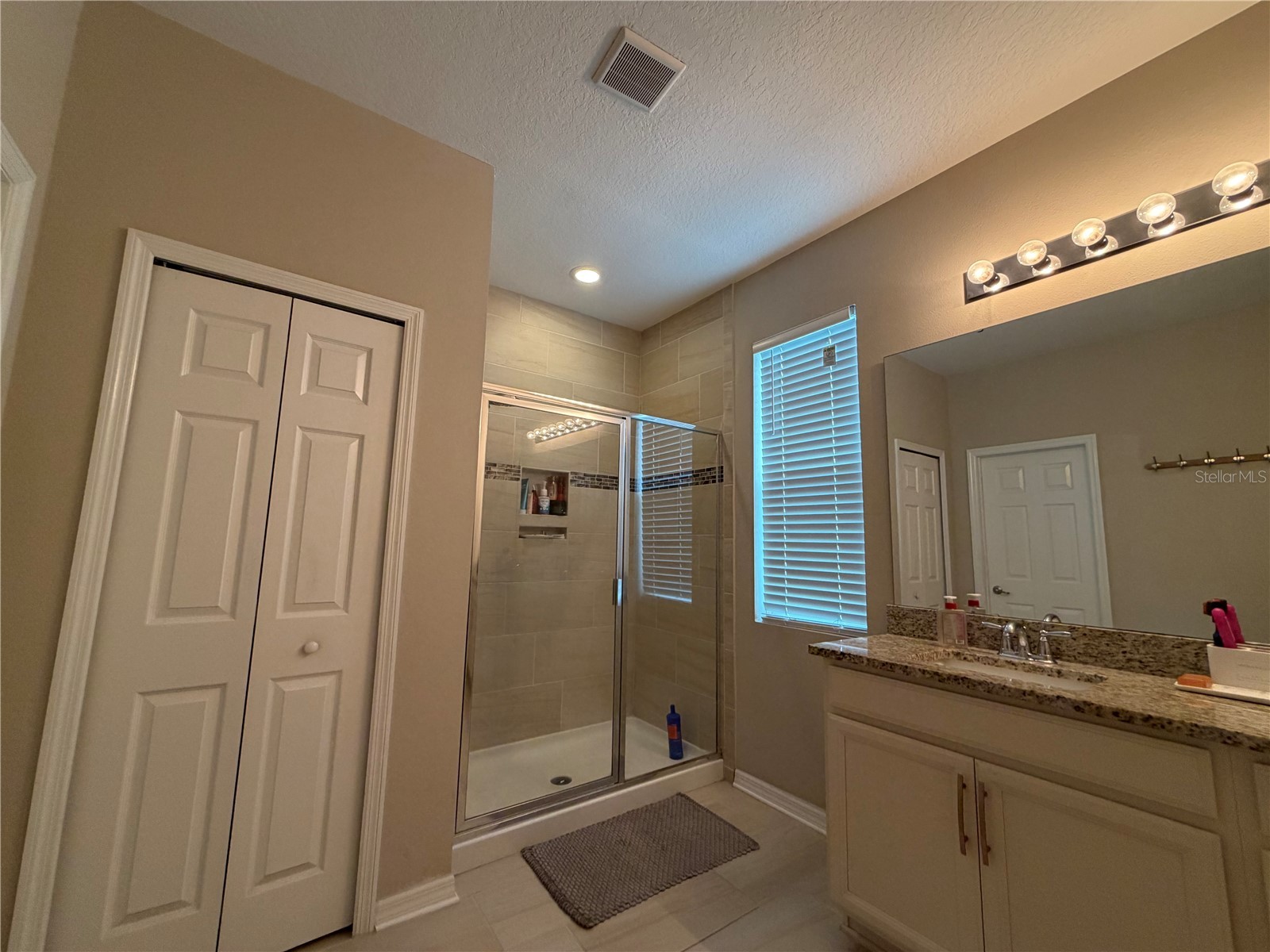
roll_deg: -0.7
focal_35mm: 14
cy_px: 476
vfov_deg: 85.7
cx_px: 635
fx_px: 514
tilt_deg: +7.1
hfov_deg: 102.1
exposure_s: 1/60
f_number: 2.2
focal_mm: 2.22
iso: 200
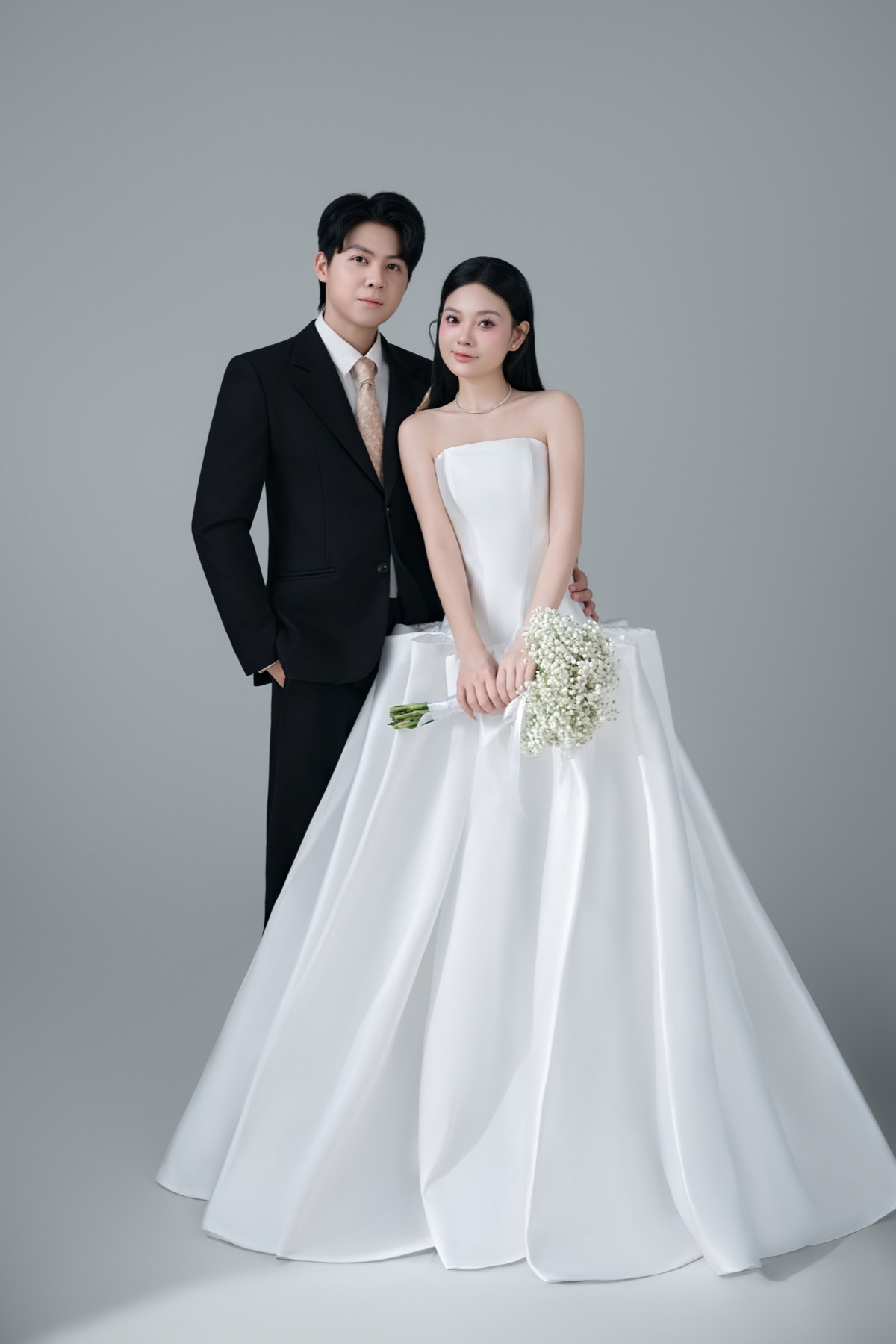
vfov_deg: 46.6
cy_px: 672
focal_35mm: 42
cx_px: 448
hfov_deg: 32.0
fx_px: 1560
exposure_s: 1/160
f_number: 4
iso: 160
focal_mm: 41.8
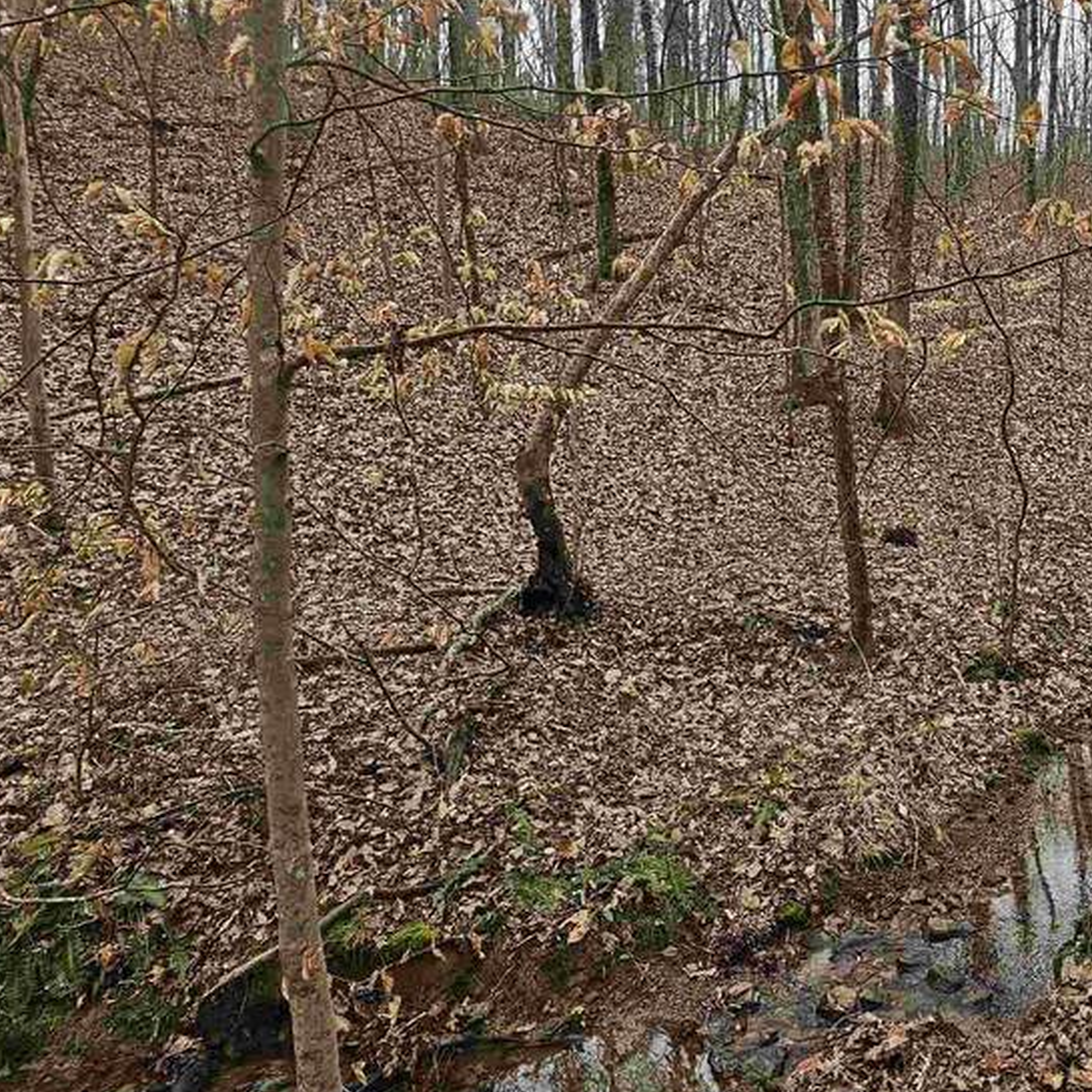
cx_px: 904
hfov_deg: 54.2
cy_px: 441
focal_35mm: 27
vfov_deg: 58.6
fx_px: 964
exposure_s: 1/395
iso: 50
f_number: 2.2
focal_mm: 2.2
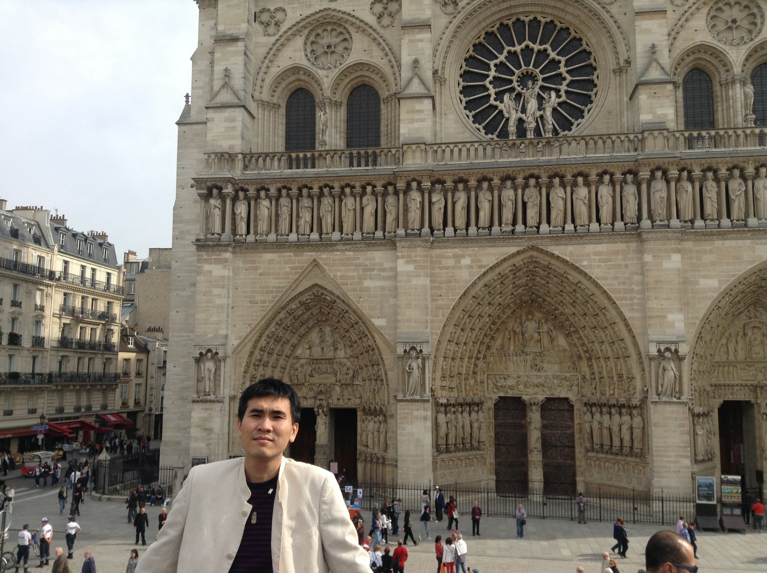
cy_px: 286
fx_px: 730
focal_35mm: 33
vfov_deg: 42.8
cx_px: 384
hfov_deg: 55.4
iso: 32
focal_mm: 3.3
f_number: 2.4
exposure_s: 1/864
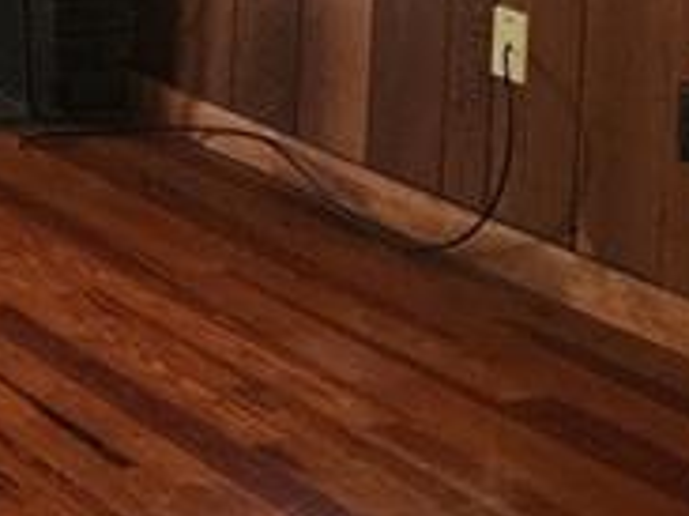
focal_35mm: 129
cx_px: -704
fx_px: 2566
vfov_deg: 11.1
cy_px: -200
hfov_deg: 13.2
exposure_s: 1/120
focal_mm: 6.4
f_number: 1.8
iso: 500
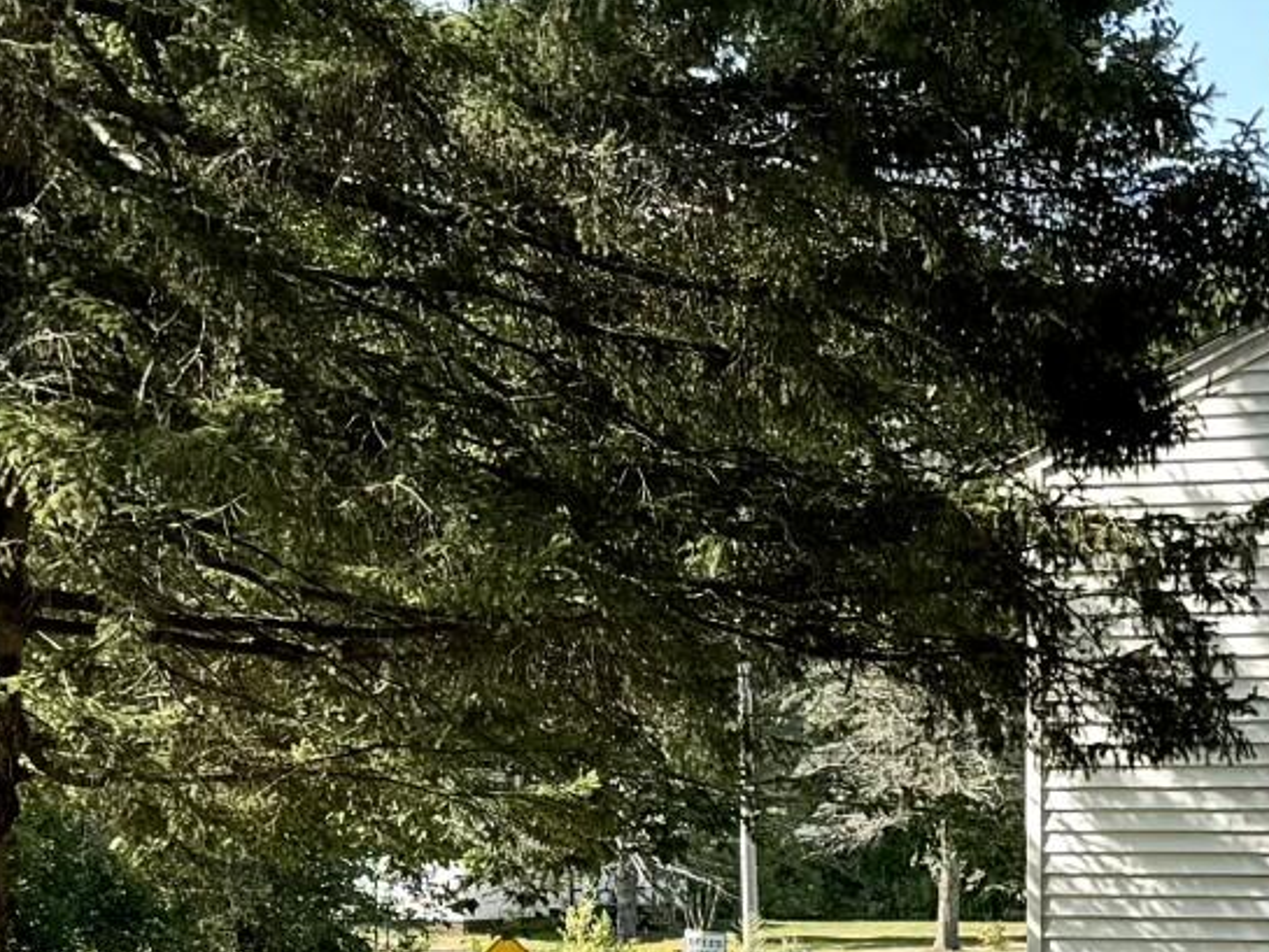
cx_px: 1539
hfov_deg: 14.4
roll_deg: -0.2
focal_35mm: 132
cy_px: 1008
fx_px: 4840
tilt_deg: -3.2
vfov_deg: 11.1
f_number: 1.78
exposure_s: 1/1488
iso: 80
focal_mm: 6.76
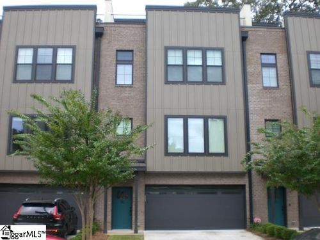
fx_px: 351
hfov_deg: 49.0
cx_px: 160
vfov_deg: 37.7
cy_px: 120
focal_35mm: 38
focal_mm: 6.3
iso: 50
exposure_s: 1/125
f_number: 3.1
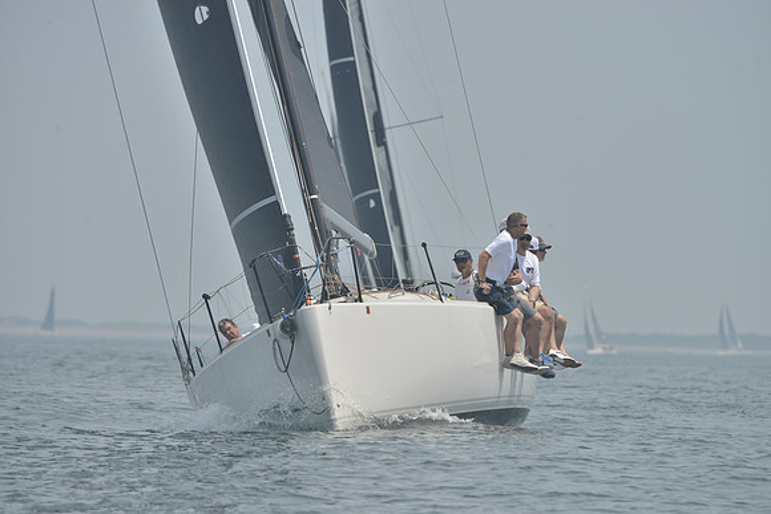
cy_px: 257
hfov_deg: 8.6
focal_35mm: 240
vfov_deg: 5.7
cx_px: 386
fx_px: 5141
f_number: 9
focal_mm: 240
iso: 280
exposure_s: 1/1000
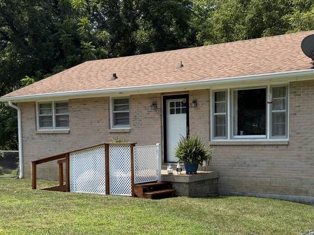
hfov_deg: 36.1
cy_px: 170
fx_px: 481
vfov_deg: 27.2
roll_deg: +1.6
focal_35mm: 53
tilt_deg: -4.3
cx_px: 183
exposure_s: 1/3759
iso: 100
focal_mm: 6.76
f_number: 1.78
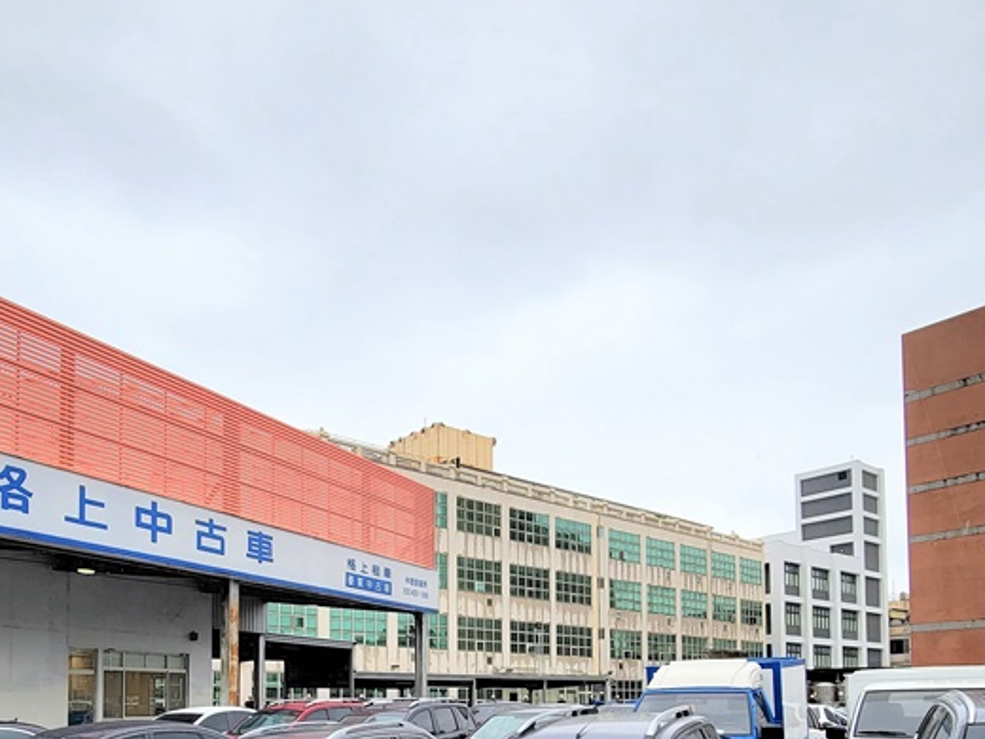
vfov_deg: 49.1
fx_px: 711
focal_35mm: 25
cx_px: 381
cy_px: 661
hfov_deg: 68.5
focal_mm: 2.2
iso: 50
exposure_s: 1/761
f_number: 2.2
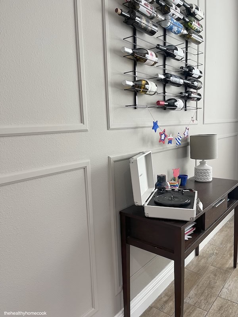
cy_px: 158
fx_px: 238
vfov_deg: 67.3
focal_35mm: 26
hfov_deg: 53.1
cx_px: 119
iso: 100
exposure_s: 1/60
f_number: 1.6
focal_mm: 5.1
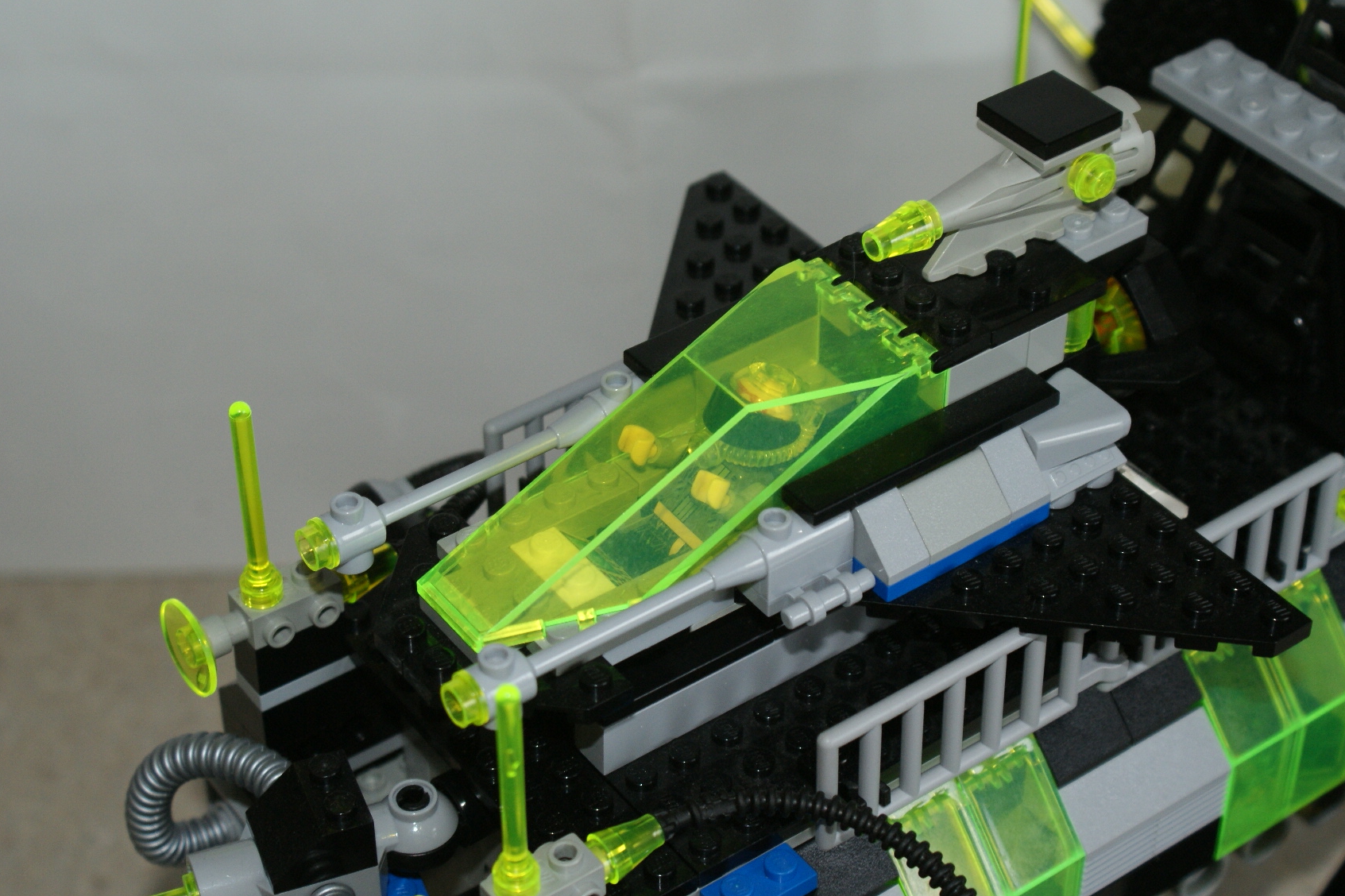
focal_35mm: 77
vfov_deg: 17.8
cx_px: 754
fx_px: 2860
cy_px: 442
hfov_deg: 26.4
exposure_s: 1/60
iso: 400
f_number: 5.6
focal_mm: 45
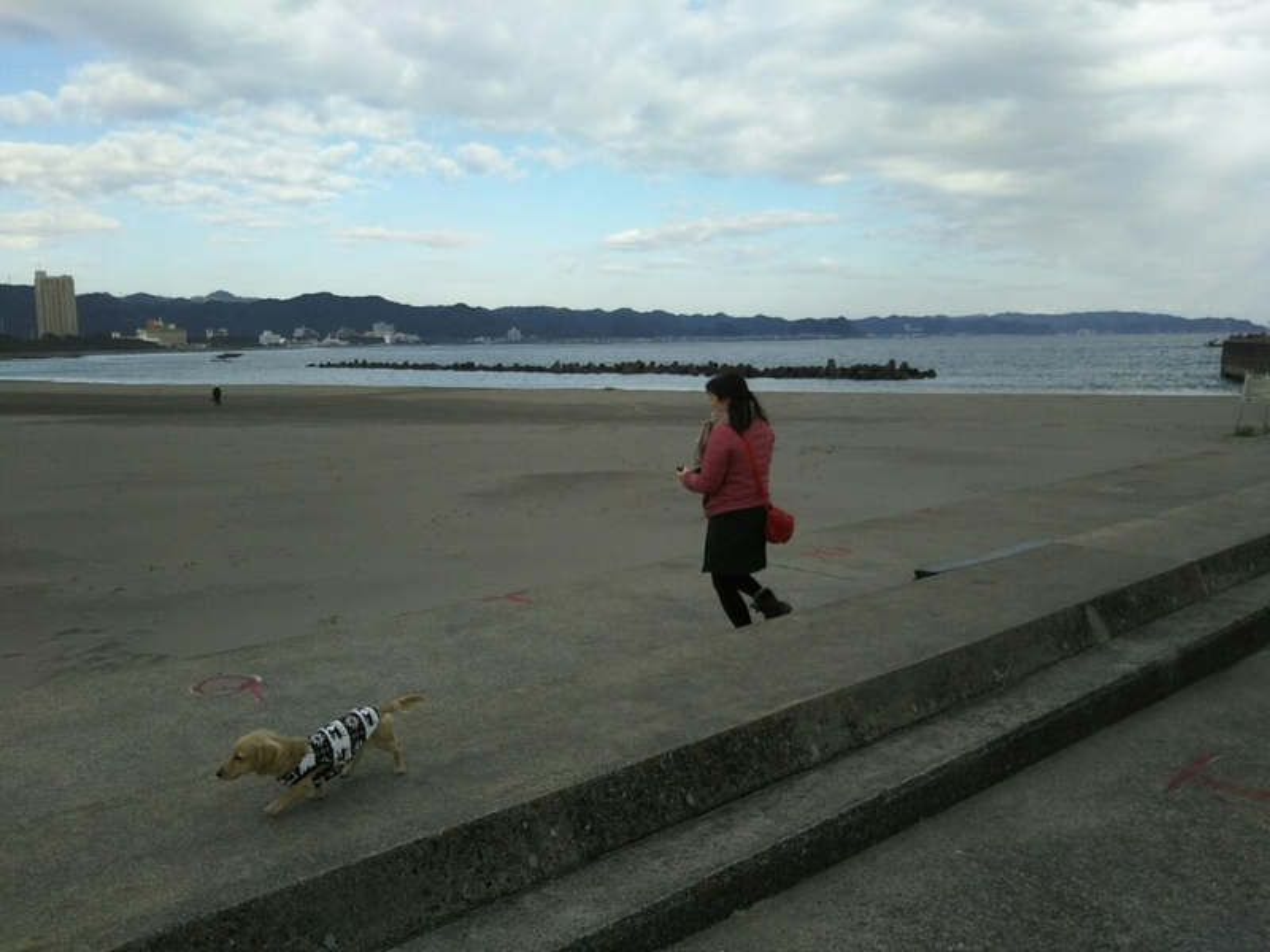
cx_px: 635
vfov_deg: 46.8
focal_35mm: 30
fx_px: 1101
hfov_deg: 60.0
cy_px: 476
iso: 25
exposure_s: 1/712
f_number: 2.2
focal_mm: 4
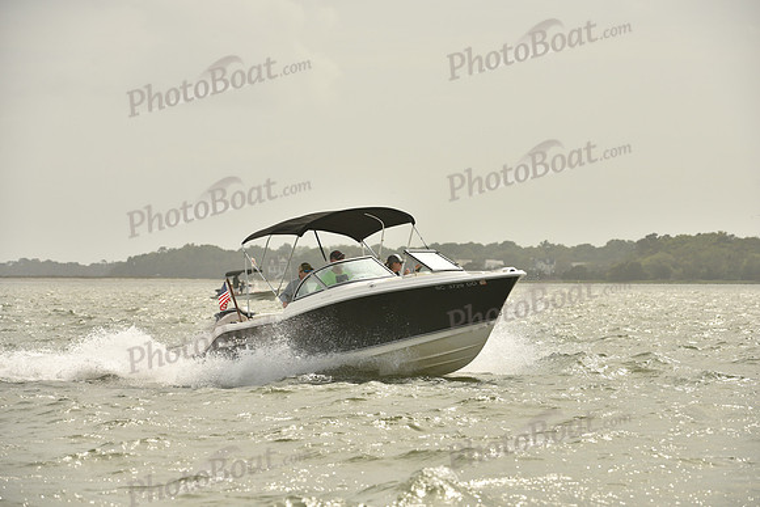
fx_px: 4223
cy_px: 254
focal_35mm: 200
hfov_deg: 10.3
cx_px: 380
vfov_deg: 6.9
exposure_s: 1/1250
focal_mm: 200
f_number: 7.1
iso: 320
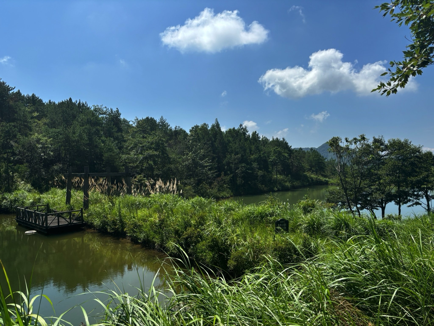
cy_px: 163
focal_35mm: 26
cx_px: 217
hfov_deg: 67.3
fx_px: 326
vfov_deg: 53.1
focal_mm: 5.96
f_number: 1.6
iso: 50
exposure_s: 1/4082
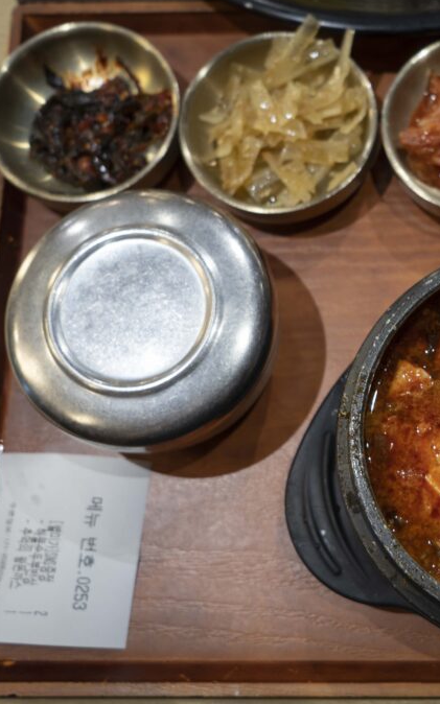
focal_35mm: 48
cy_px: 350
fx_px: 921
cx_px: 446
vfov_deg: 41.8
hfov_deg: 25.5
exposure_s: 1/40
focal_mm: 31
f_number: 4.5
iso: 500
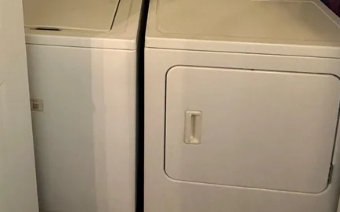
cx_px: 133
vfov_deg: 29.1
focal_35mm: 35
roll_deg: -0.8
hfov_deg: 54.9
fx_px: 324
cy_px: -66
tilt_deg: -12.3
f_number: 2.2
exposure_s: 1/60
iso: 500
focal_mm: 2.22
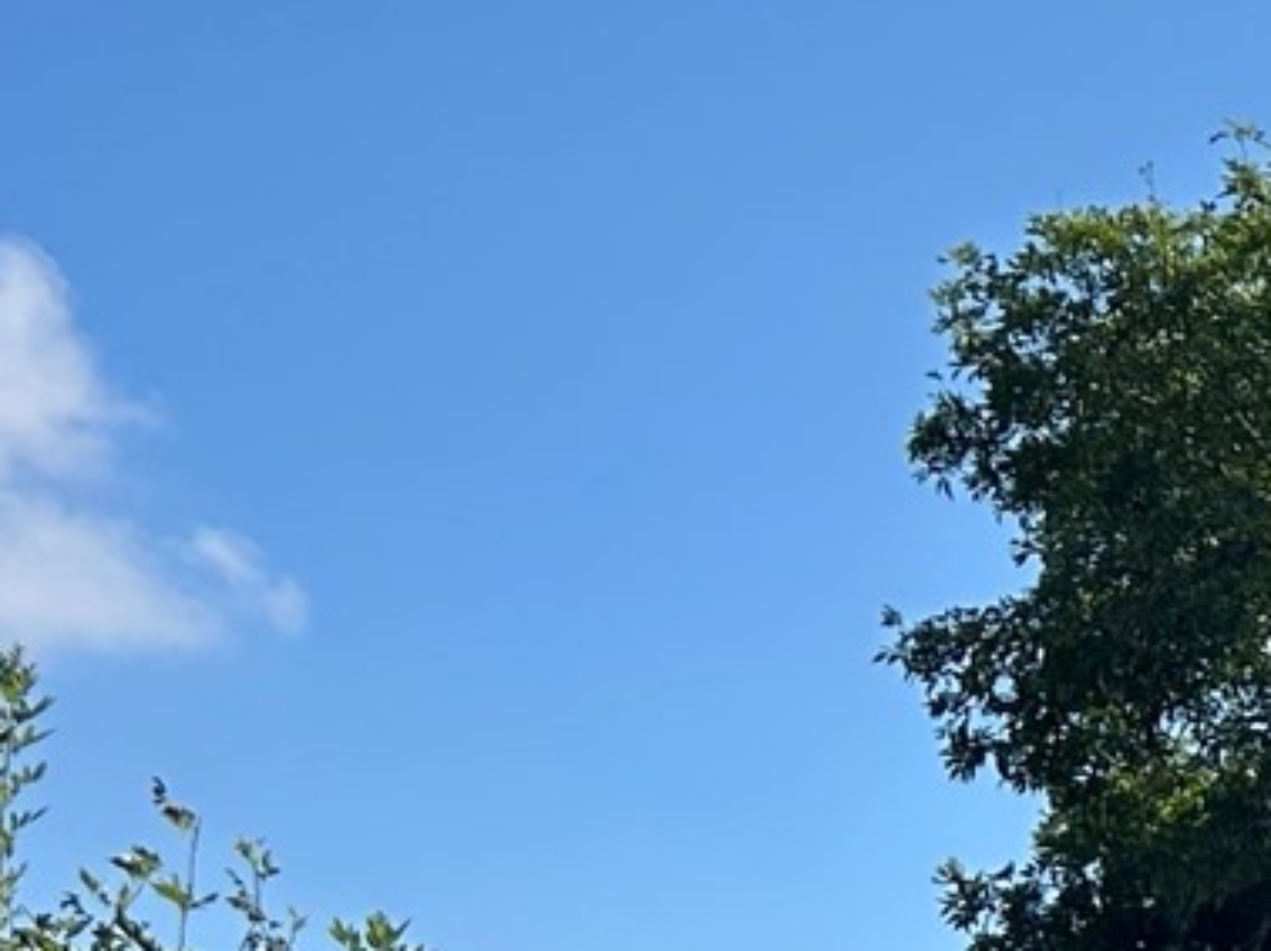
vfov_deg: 10.2
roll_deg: +0.8
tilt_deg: +7.6
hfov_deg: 11.7
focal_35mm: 141
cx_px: 2976
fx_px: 5174
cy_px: 1311
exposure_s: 1/5882
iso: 50
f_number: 1.5
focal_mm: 5.7
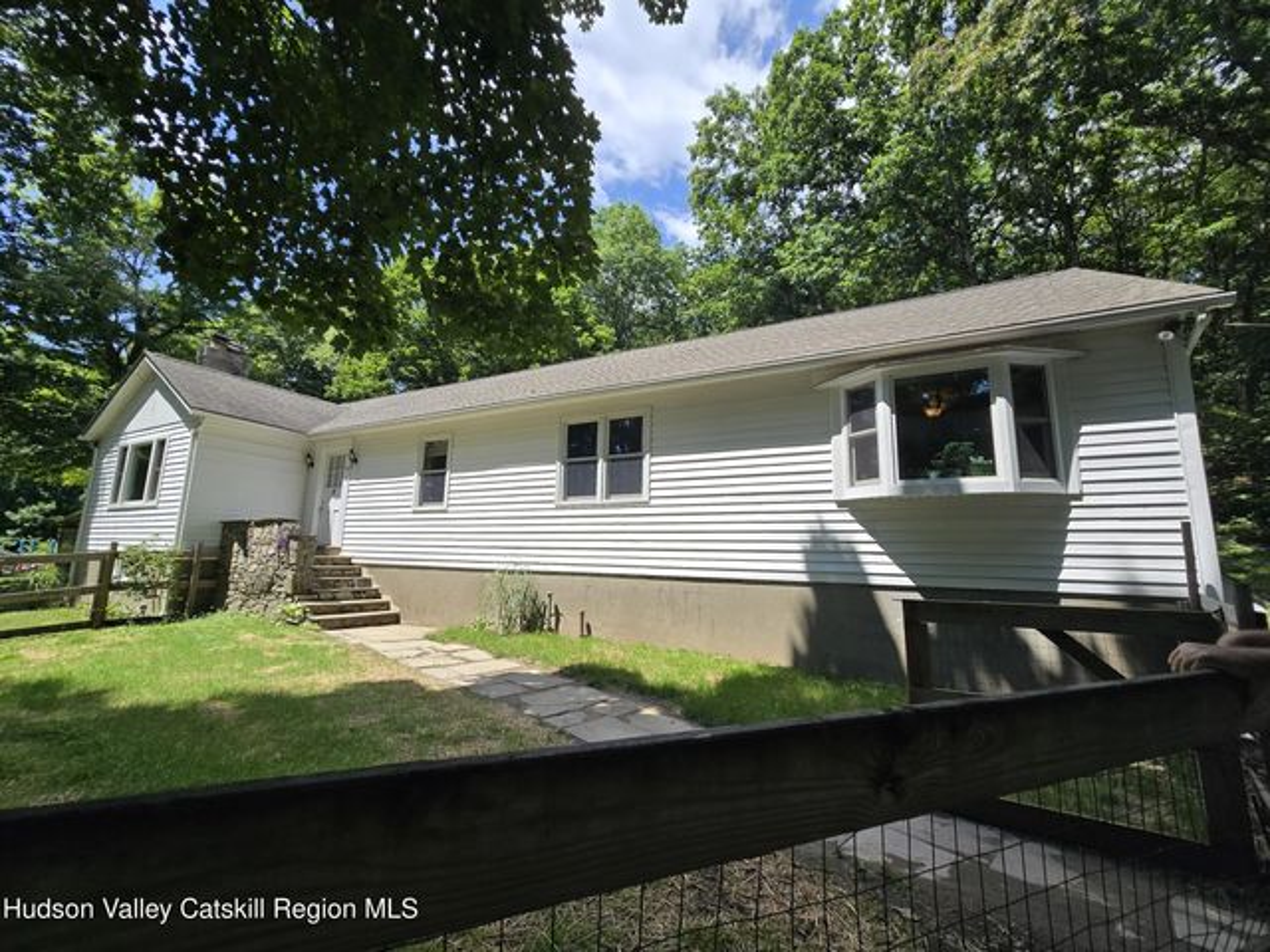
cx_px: 635
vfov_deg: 89.9
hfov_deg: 106.2
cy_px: 476
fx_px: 477
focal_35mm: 13
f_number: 2.2
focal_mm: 2.2
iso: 50
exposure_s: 1/1437
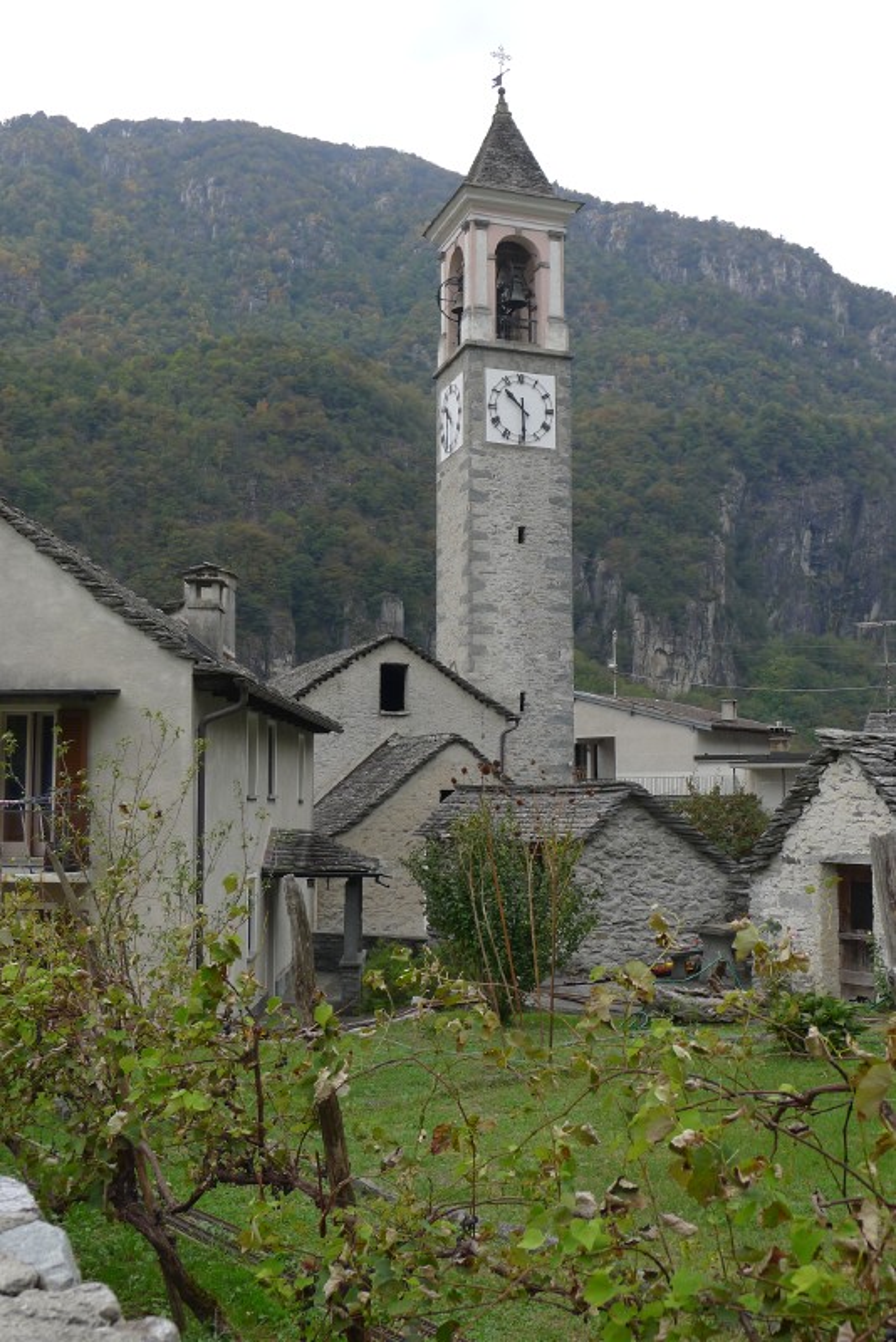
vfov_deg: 54.4
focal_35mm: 35
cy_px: 671
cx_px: 448
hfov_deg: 37.9
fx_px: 1305
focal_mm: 7.5
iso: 80
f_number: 2.8
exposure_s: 1/125
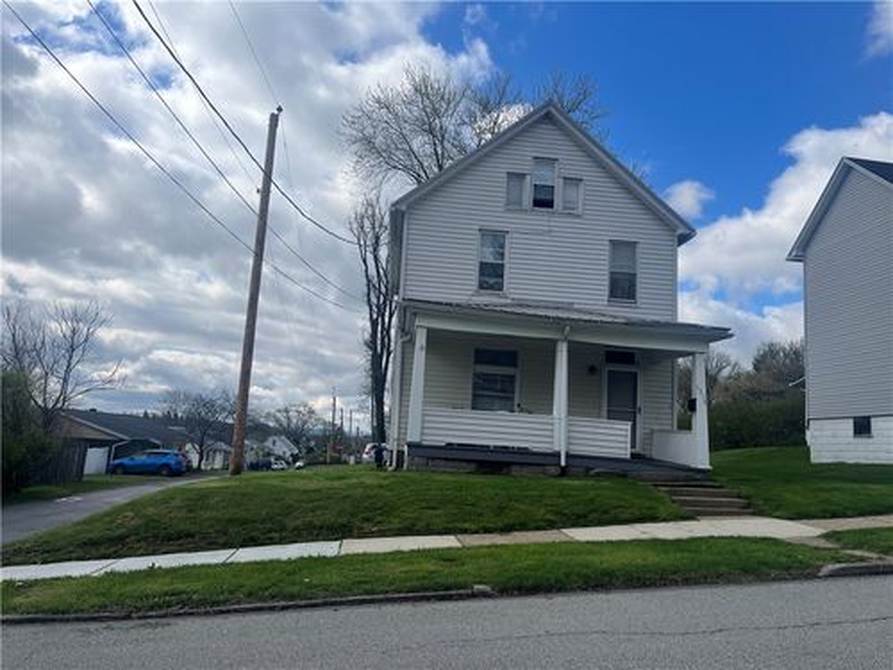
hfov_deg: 67.3
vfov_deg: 53.1
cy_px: 335
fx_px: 671
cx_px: 446
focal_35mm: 26
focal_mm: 5.1
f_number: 1.6
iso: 50
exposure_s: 1/4651
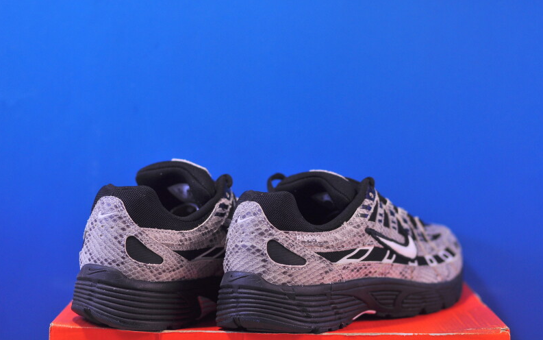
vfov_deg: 16.9
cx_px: 270
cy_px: 181
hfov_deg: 26.8
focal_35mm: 77
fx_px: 1140
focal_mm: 50
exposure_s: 1/320
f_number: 2.5
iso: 250
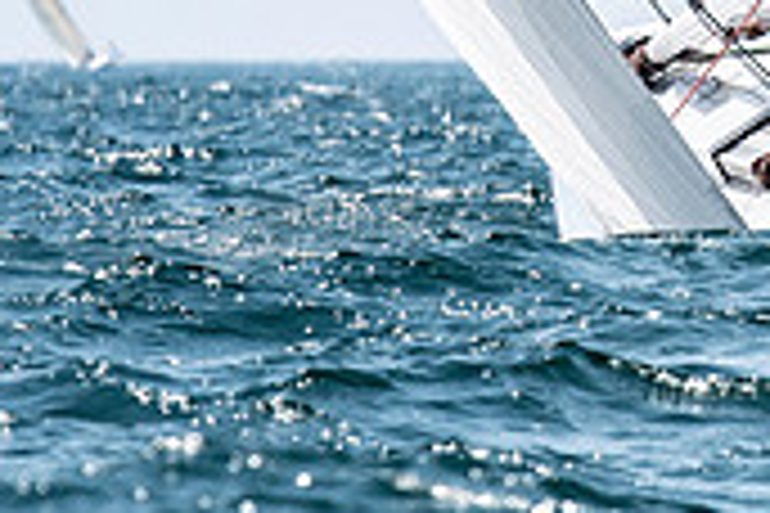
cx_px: 1074
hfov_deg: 1.2
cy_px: -100
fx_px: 36679
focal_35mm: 1715
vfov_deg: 0.8
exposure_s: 1/2500
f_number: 5.6
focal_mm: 300
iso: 320
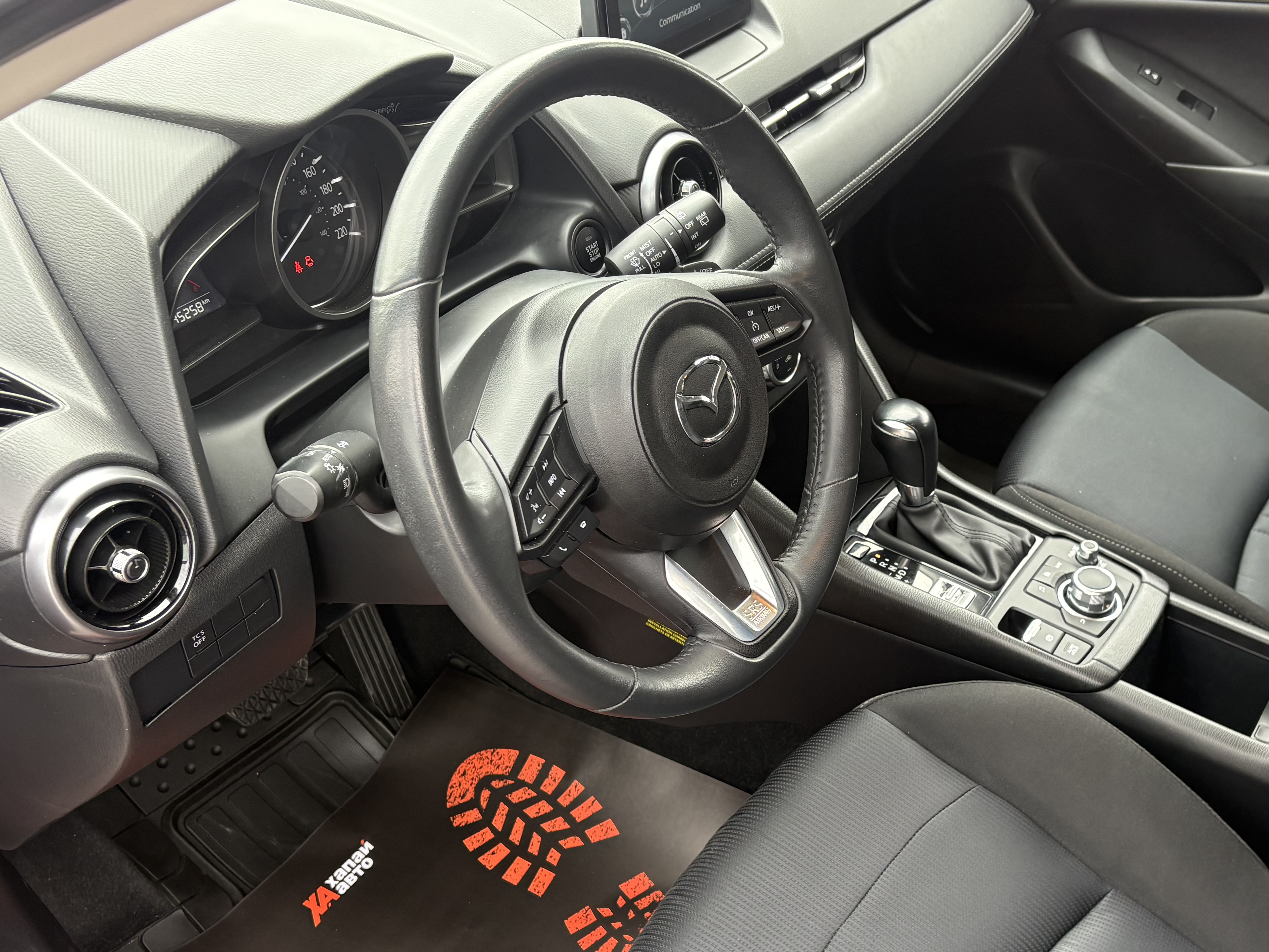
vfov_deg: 36.5
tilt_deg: -41.1
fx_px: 1430
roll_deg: -4.9
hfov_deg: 47.0
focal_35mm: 39
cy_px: 618
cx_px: 860
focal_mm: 5.96
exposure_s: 1/111
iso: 125
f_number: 1.6
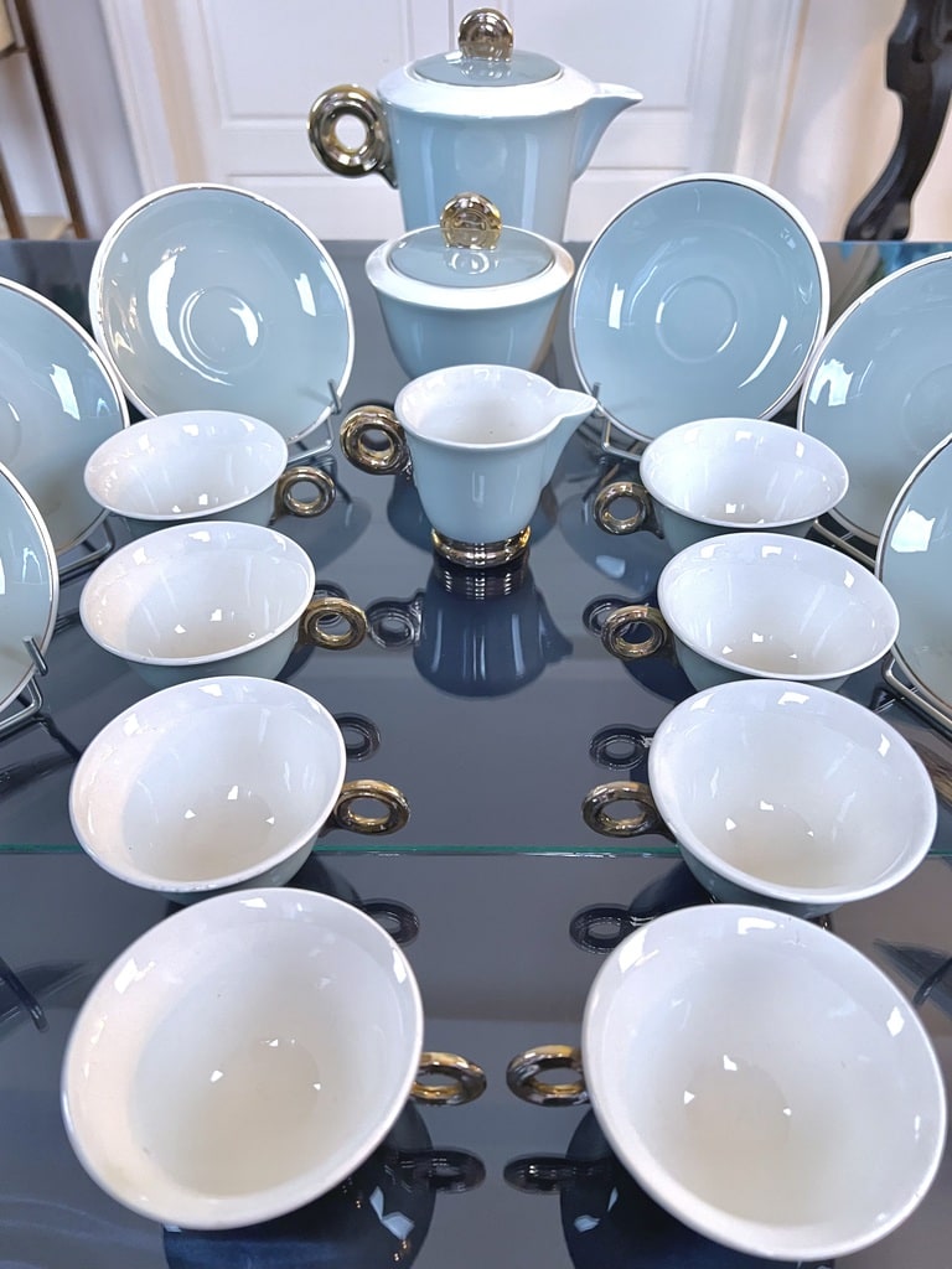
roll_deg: +0.2
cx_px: 476
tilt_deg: -42.3
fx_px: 953
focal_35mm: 26
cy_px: 634
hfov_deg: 53.1
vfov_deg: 67.3
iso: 320
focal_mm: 5.7
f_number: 1.5
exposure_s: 1/50
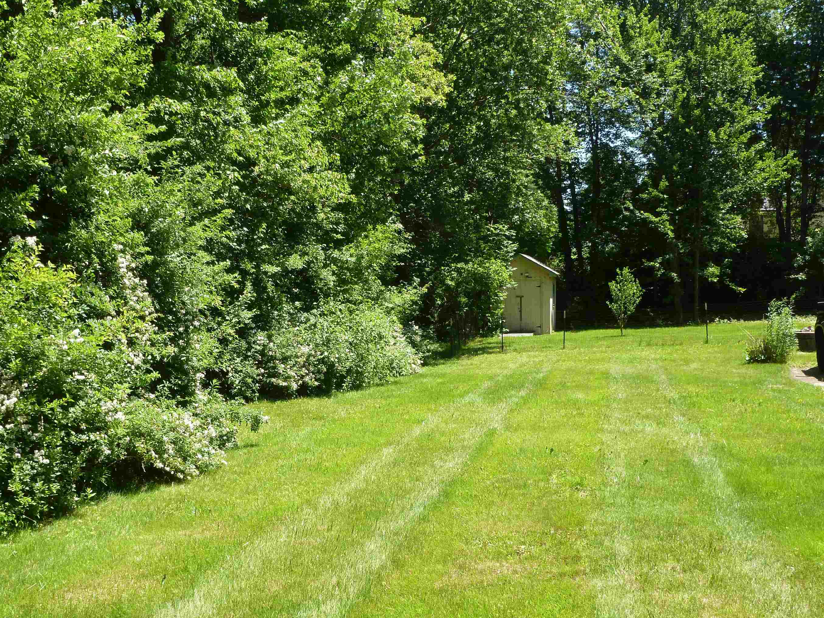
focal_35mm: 41
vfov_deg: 35.1
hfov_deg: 45.7
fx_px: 976
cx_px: 371
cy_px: 320
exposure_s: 1/200
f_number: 4
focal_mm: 6.4
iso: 100
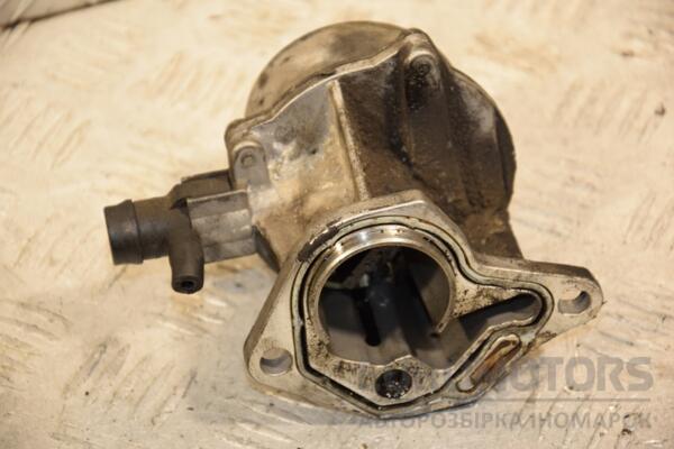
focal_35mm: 158
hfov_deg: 13.0
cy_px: 224
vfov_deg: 8.7
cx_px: 337
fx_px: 2949
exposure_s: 1/160
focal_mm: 105
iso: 800
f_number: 5.6
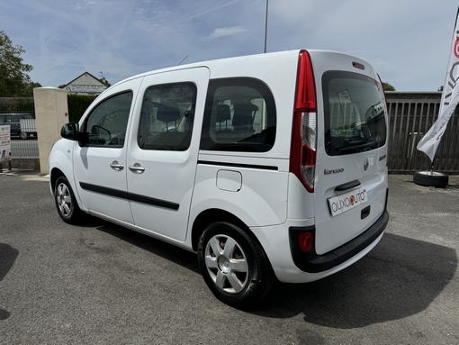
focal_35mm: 24
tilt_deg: -10.5
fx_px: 318
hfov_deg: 71.6
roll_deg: -0.4
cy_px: 172
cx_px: 230
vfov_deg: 56.9
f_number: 1.78
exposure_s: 1/10417
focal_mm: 6.76
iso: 80
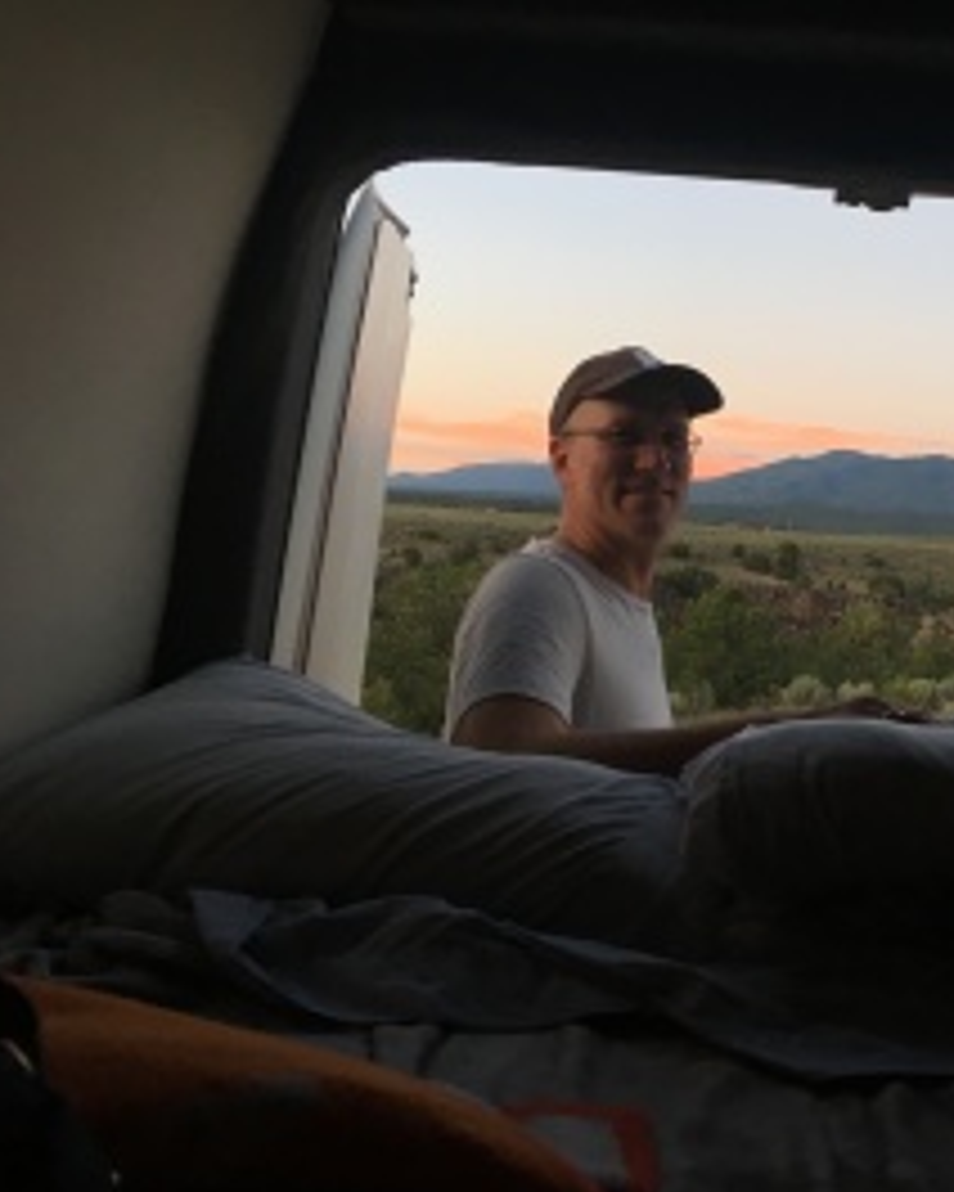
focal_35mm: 39
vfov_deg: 46.8
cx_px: 801
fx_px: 1376
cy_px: 607
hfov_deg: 36.5
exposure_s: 1/40
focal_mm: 4.15
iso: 25
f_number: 2.2
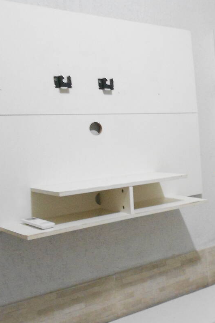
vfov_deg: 40.3
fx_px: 439
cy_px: 163
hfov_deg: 23.8
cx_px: 290
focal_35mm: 49
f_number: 3.2
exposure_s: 1/20
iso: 400
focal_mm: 4.6
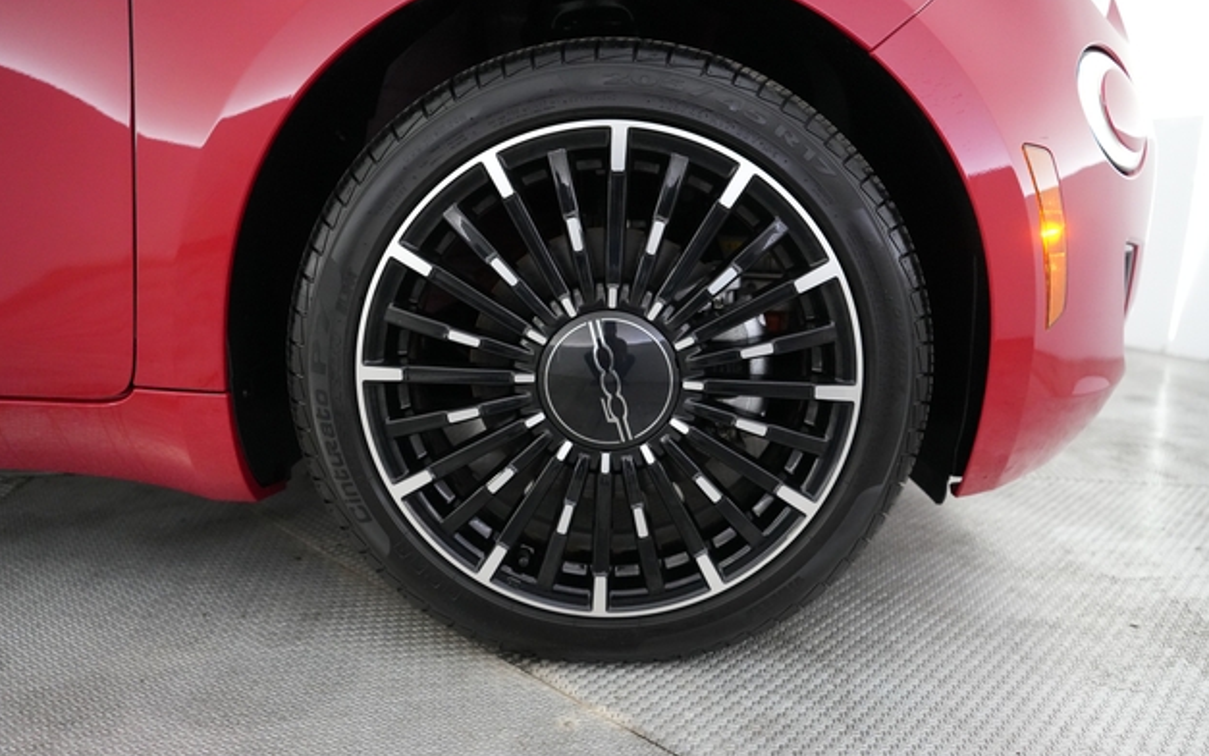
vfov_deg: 47.6
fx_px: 857
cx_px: 604
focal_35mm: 26
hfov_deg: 70.4
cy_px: 390
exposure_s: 1/160
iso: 6400
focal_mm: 25
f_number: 2.8
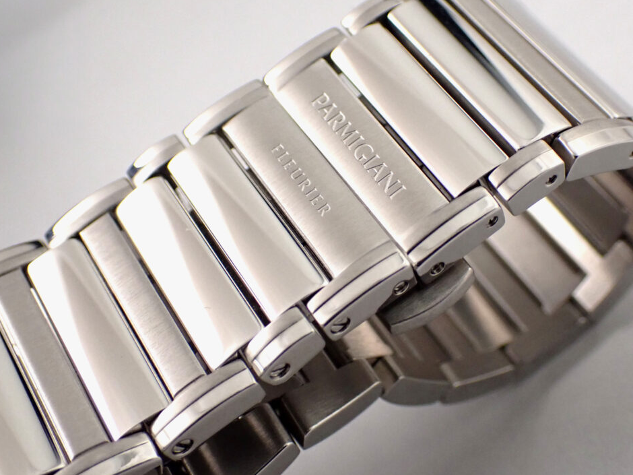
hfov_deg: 32.1
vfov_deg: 24.4
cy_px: 204
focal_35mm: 60
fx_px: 1097
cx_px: 364
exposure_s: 1/160
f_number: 3.1
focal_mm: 8.4
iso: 800
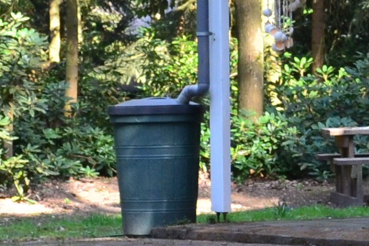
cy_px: 262
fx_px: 2737
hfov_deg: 7.5
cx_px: 626
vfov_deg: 5.1
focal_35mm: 267
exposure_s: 1/50
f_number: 8
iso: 400
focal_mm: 26
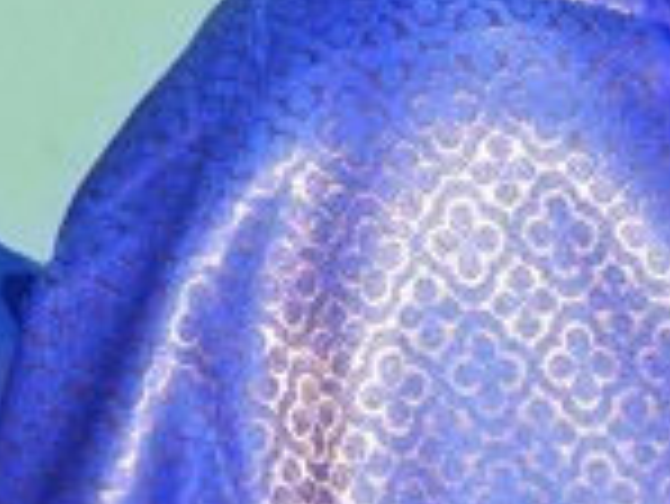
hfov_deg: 7.0
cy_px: 441
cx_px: 1677
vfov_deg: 5.7
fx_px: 5095
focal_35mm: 263
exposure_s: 1/125
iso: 320
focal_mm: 34
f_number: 6.3
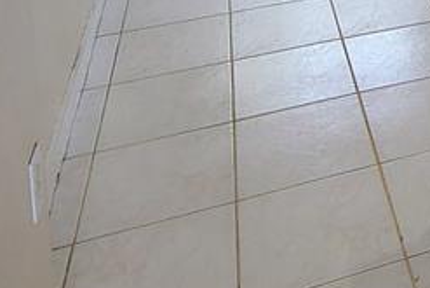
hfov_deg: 24.9
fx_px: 825
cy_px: -311
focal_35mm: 69
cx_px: 578
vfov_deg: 15.3
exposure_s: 1/40
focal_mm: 2.13
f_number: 2.2
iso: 369
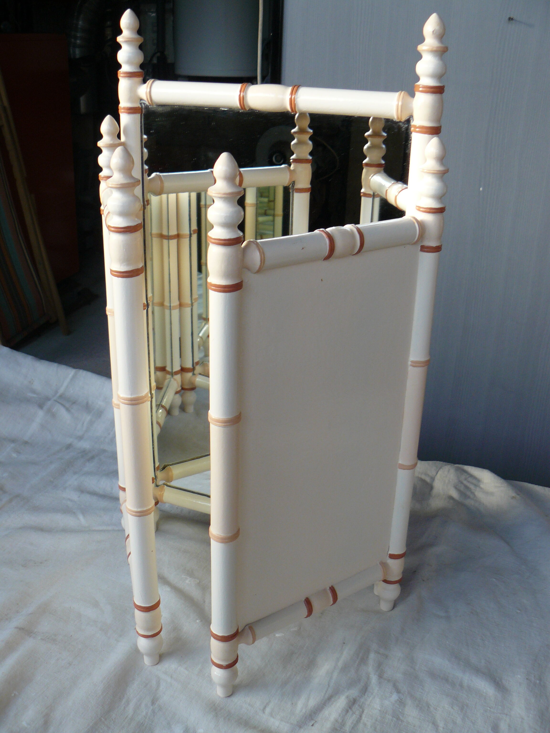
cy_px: 366
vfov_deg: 51.4
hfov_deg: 39.7
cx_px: 275
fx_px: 763
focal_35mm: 36
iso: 100
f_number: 2.8
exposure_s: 1/50
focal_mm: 6
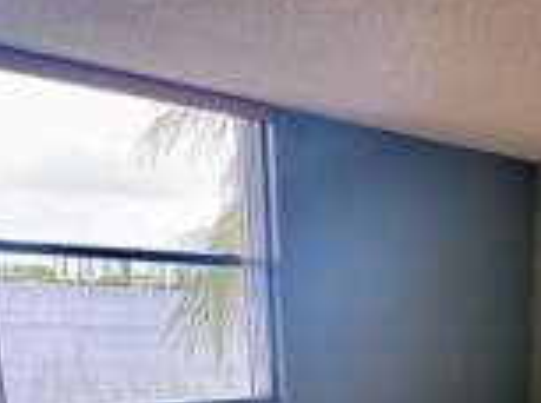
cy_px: 422
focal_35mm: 44
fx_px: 686
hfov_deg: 36.0
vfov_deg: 30.0
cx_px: 608
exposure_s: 1/99
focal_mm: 2.22
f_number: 2.2
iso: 200
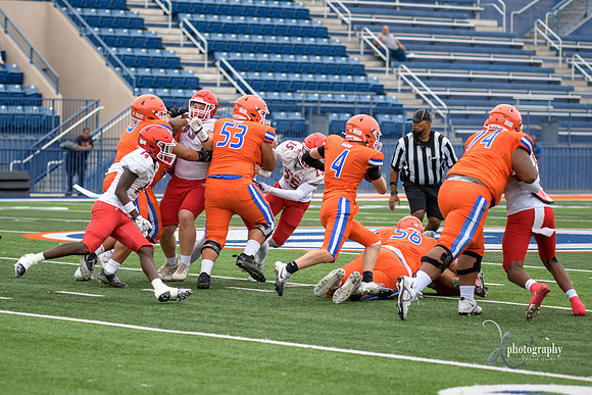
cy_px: 198
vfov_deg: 8.4
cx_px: 256
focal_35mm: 164
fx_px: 2704
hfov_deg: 12.5
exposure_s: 1/1250
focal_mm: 120
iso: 320
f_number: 2.8
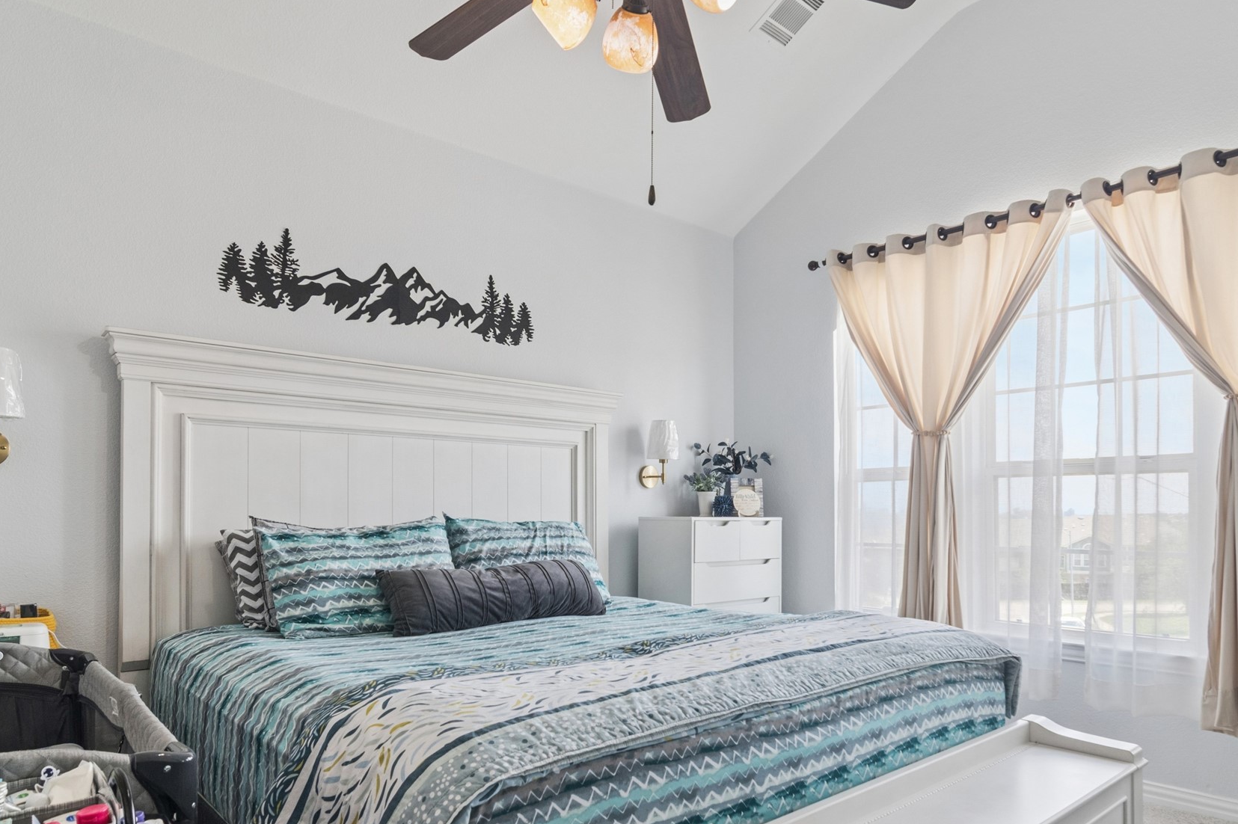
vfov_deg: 57.0
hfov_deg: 79.5
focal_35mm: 22
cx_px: 638
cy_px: 534
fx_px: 744
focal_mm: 11
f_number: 8
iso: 250
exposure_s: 1/40
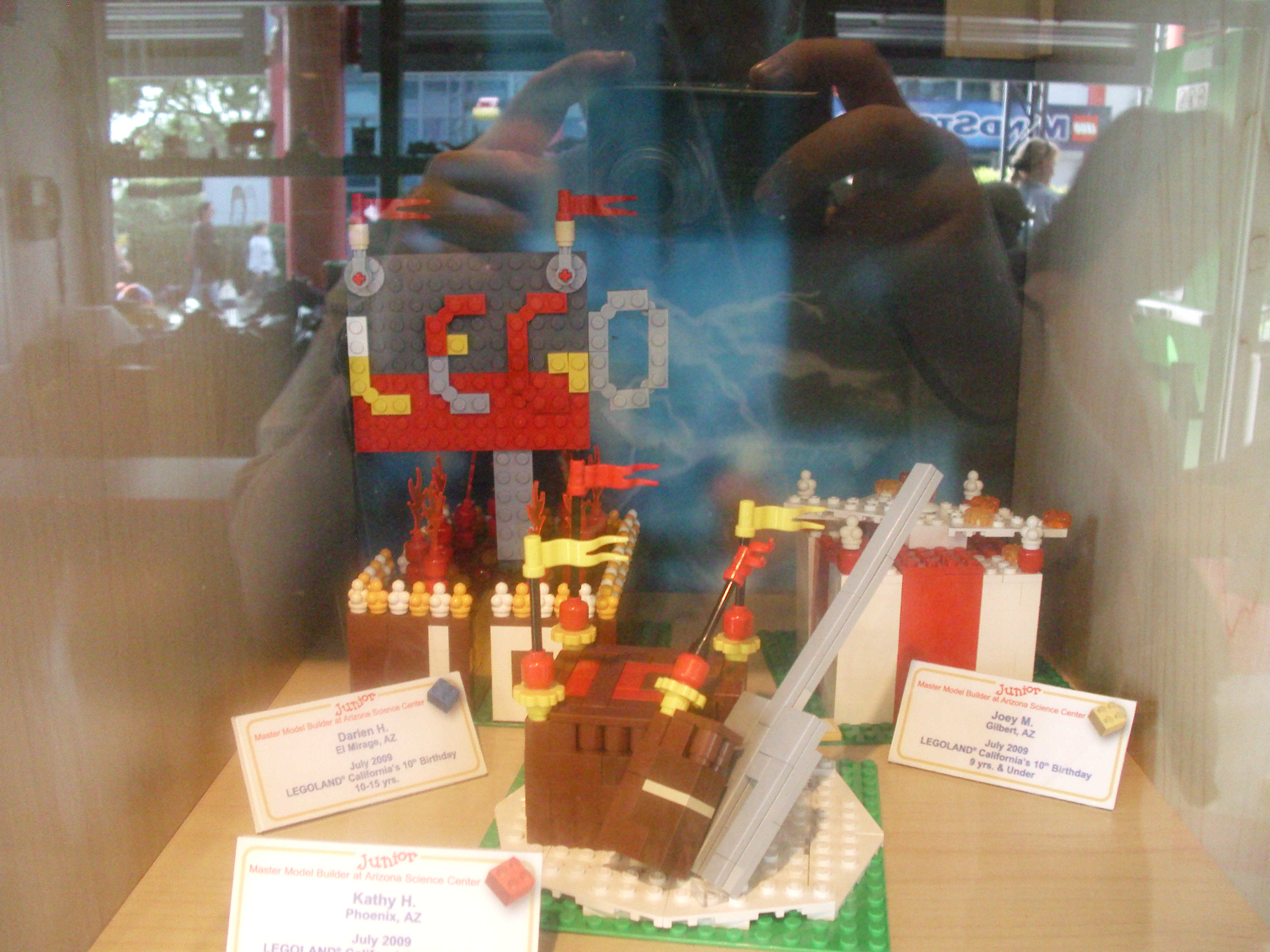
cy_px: 476
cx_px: 635
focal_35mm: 38
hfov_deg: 49.0
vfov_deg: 37.7
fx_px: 1394
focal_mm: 6.3
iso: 490
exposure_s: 1/60
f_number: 3.1
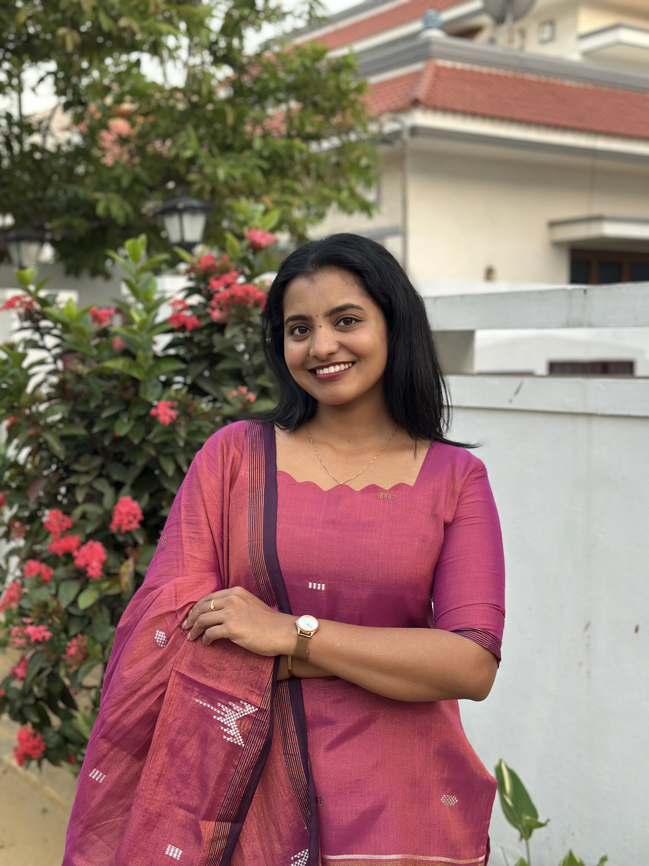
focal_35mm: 48
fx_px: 1200
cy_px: 433
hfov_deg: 30.3
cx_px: 324
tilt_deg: -2.8
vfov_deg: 39.7
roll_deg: -0.7
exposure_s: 1/121
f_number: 1.78
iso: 100
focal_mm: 6.86
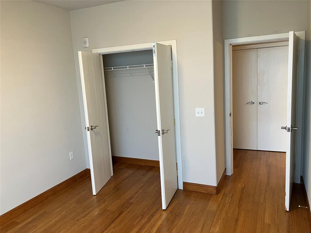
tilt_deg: -9.6
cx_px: 156
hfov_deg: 63.4
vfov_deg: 49.7
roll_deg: +3.3
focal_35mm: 28
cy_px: 116
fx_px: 252
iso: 160
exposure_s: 1/60
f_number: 1.8
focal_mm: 3.99
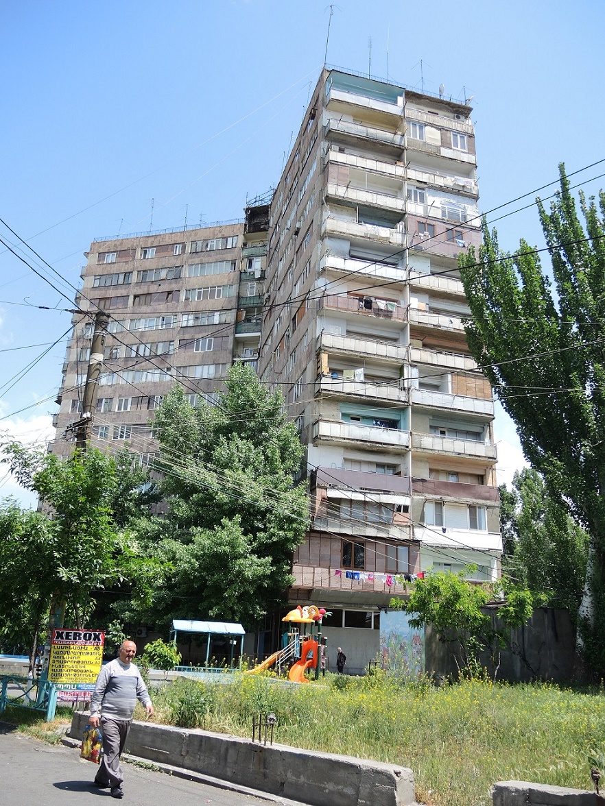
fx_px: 652
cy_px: 403
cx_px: 302
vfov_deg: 63.4
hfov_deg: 49.7
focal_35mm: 28
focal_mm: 6
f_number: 2
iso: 80
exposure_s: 1/1250
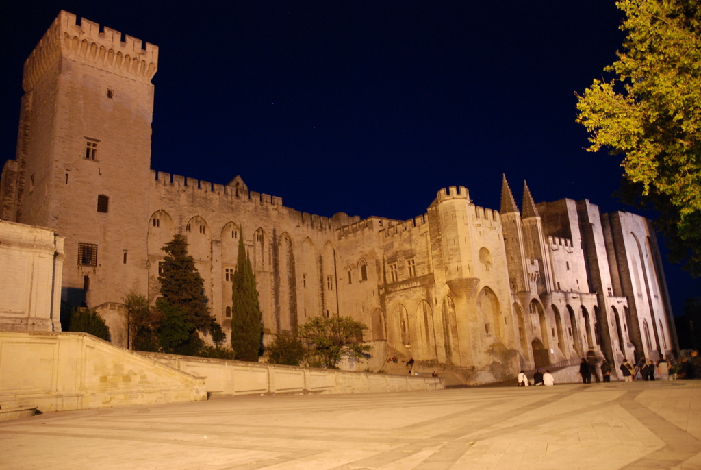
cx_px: 350
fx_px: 527
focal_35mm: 27
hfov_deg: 67.3
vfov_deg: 48.1
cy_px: 235
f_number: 3.5
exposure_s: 1/1.6
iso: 400
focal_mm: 18
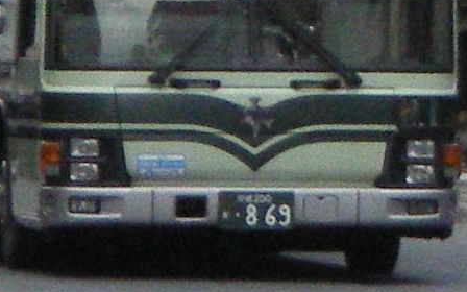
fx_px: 2469
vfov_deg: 6.7
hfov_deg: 10.8
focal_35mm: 194
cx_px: 172
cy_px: 0
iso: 400
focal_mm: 18.9
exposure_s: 1/80
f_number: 5.9
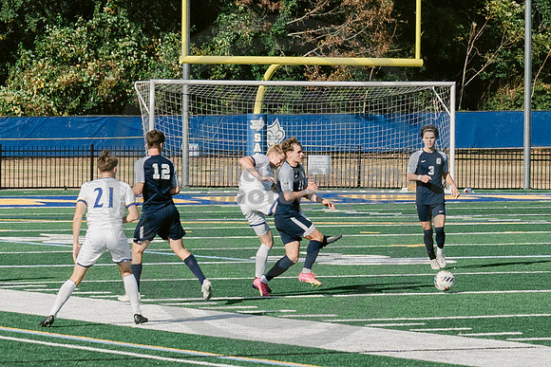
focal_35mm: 281
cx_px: 458
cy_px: 120
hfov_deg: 7.3
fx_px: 4306
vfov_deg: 4.9
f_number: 5.6
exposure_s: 1/3200
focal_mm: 70
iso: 640
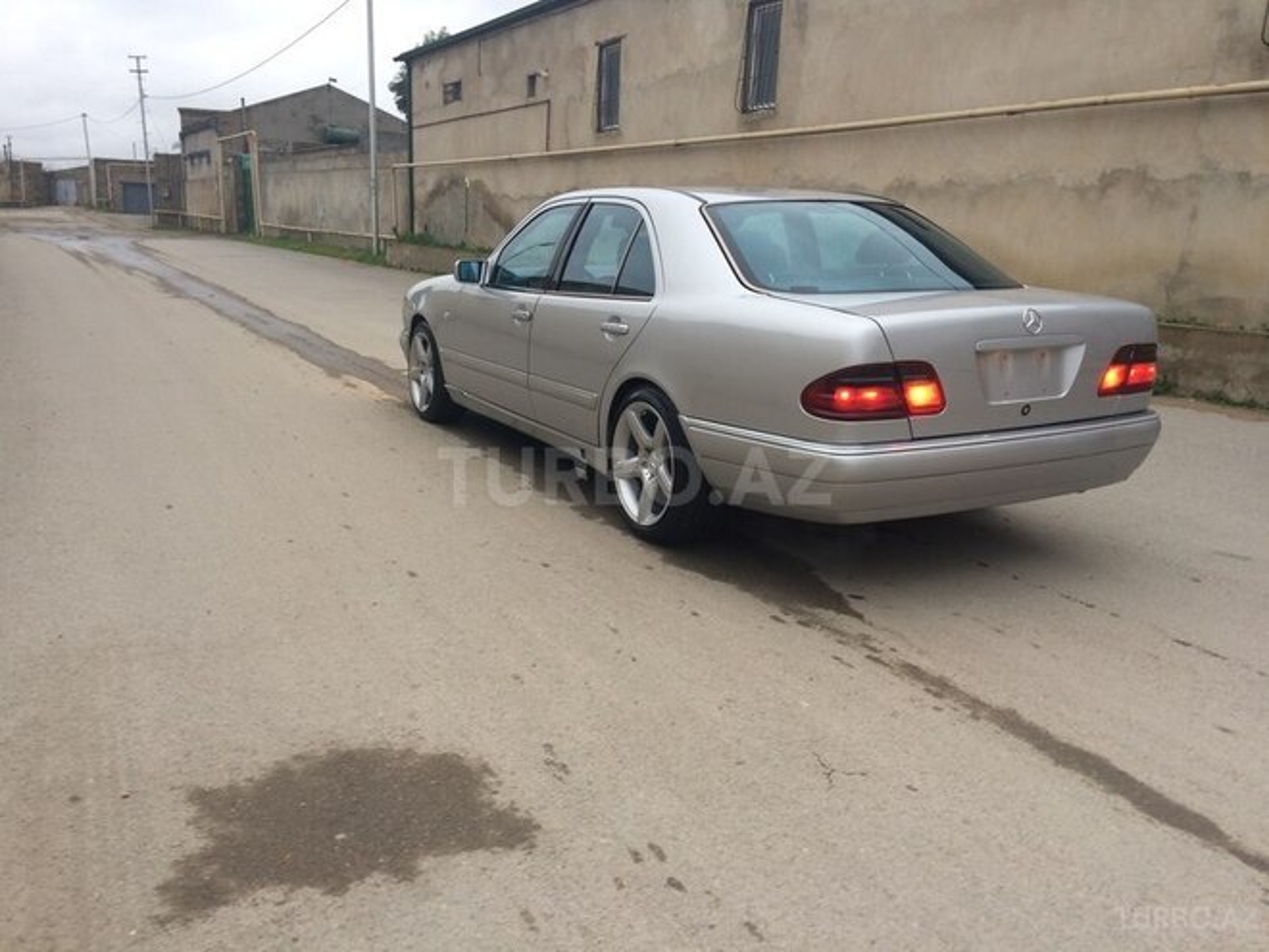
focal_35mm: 29
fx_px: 1063
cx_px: 634
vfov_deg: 48.2
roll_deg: -0.4
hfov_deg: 61.7
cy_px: 476
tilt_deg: -12.1
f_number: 2.2
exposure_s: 1/50
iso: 40
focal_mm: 4.15
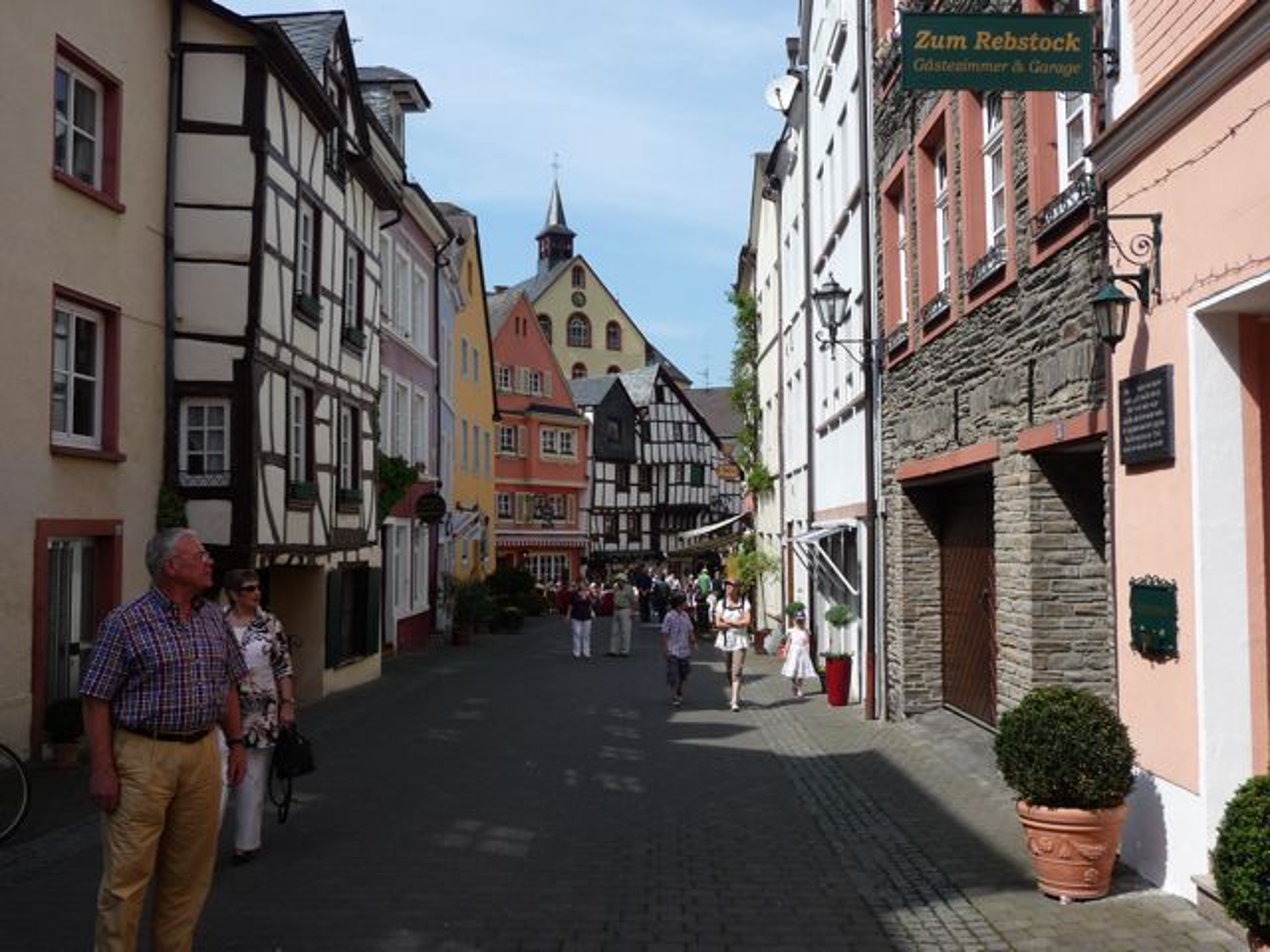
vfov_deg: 44.2
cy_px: 476
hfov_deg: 56.8
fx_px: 1174
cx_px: 635
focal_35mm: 32
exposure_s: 1/800
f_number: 3.5
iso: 100
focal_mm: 5.3
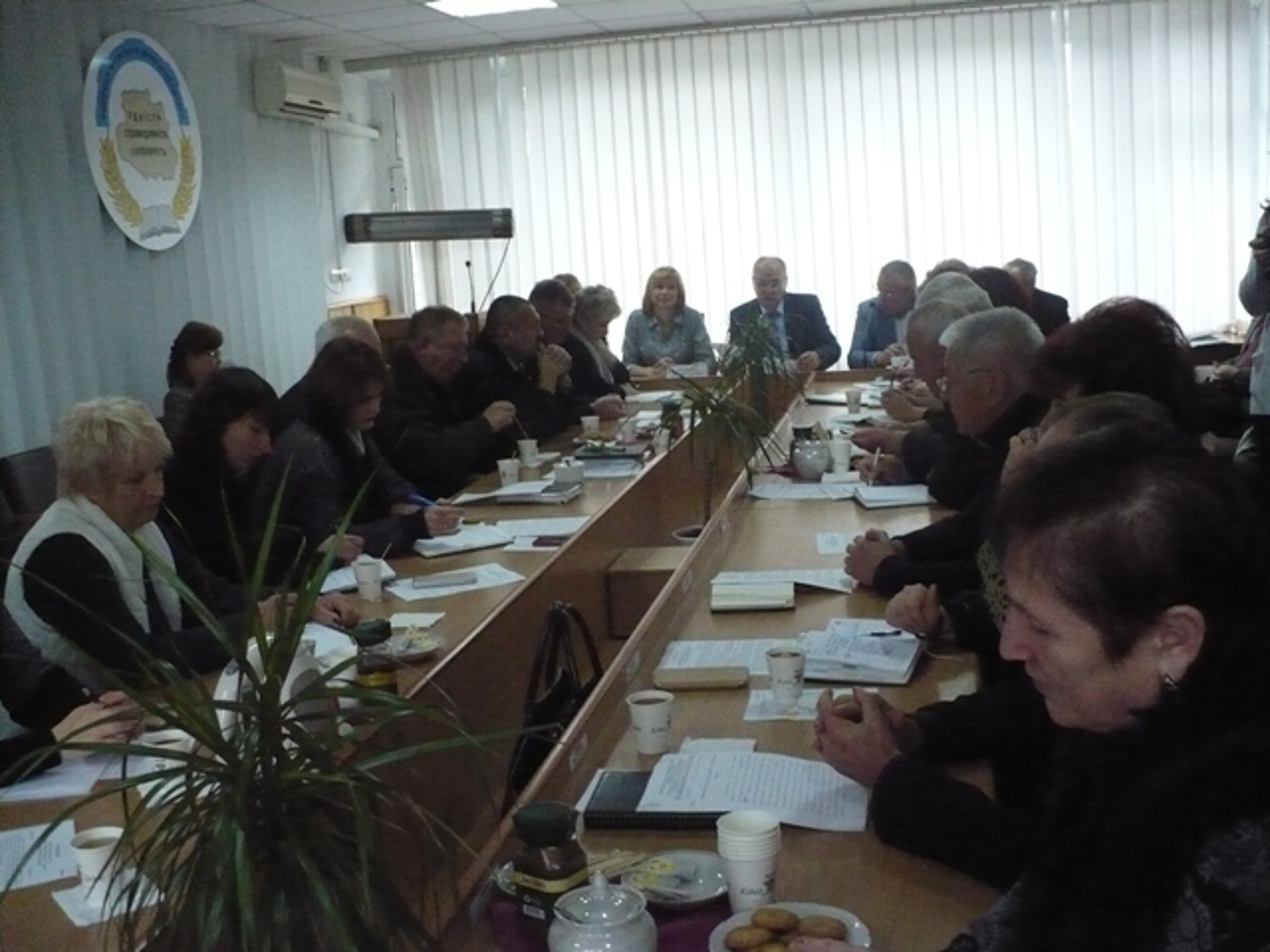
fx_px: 1357
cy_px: 476
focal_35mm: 37
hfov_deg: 50.1
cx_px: 635
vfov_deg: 38.7
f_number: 2.8
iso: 800
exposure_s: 1/60
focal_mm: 6.1
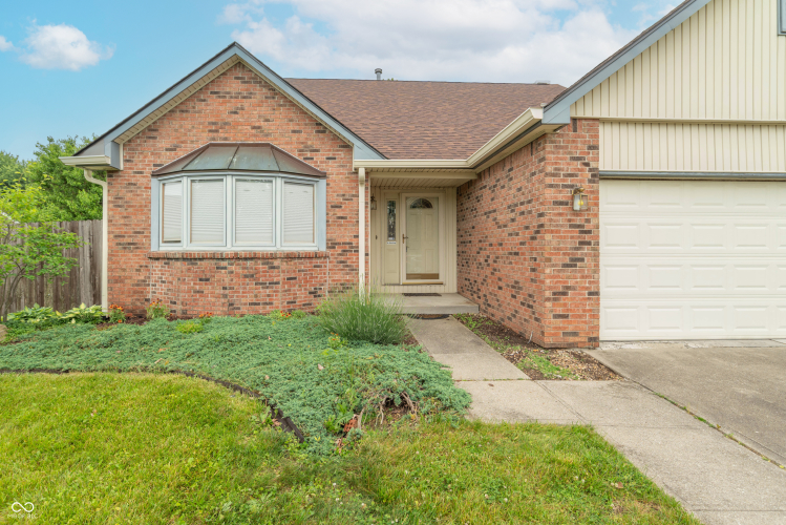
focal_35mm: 18
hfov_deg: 90.0
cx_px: 393
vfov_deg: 67.4
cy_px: 262
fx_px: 393
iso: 50
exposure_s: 1/40
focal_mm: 18
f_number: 8
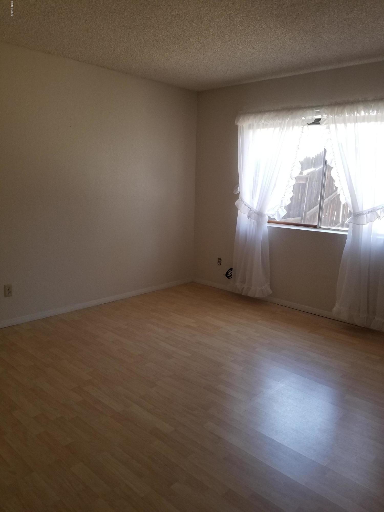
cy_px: 256
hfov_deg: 53.1
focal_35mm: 26
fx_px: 385
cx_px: 192
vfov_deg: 67.3
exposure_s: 1/60
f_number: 1.7
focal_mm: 4.3
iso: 160
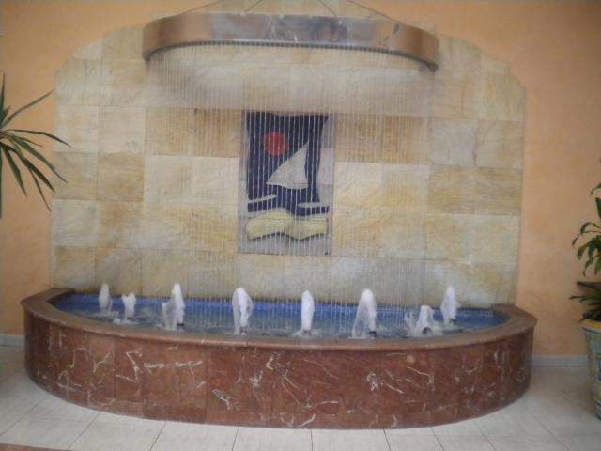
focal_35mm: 35
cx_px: 300
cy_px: 226
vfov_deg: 40.7
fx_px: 608
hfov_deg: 52.6
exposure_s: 1/126
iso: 400
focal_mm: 6.3
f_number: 3.1
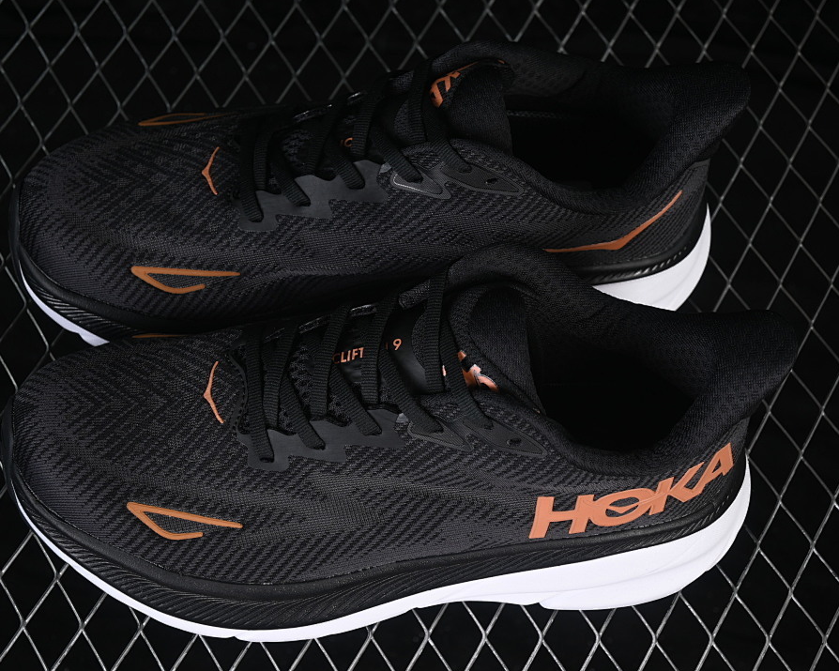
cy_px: 335
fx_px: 2110
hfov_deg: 22.5
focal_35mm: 85
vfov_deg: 18.1
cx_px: 387
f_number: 6.3
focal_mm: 50
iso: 160
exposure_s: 1/50
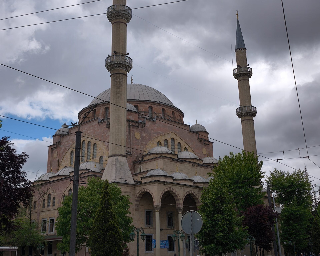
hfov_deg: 42.9
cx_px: 160
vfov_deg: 34.7
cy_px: 96
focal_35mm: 43
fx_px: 407
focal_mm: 6.57
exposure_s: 1/5327
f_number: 1.6
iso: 50
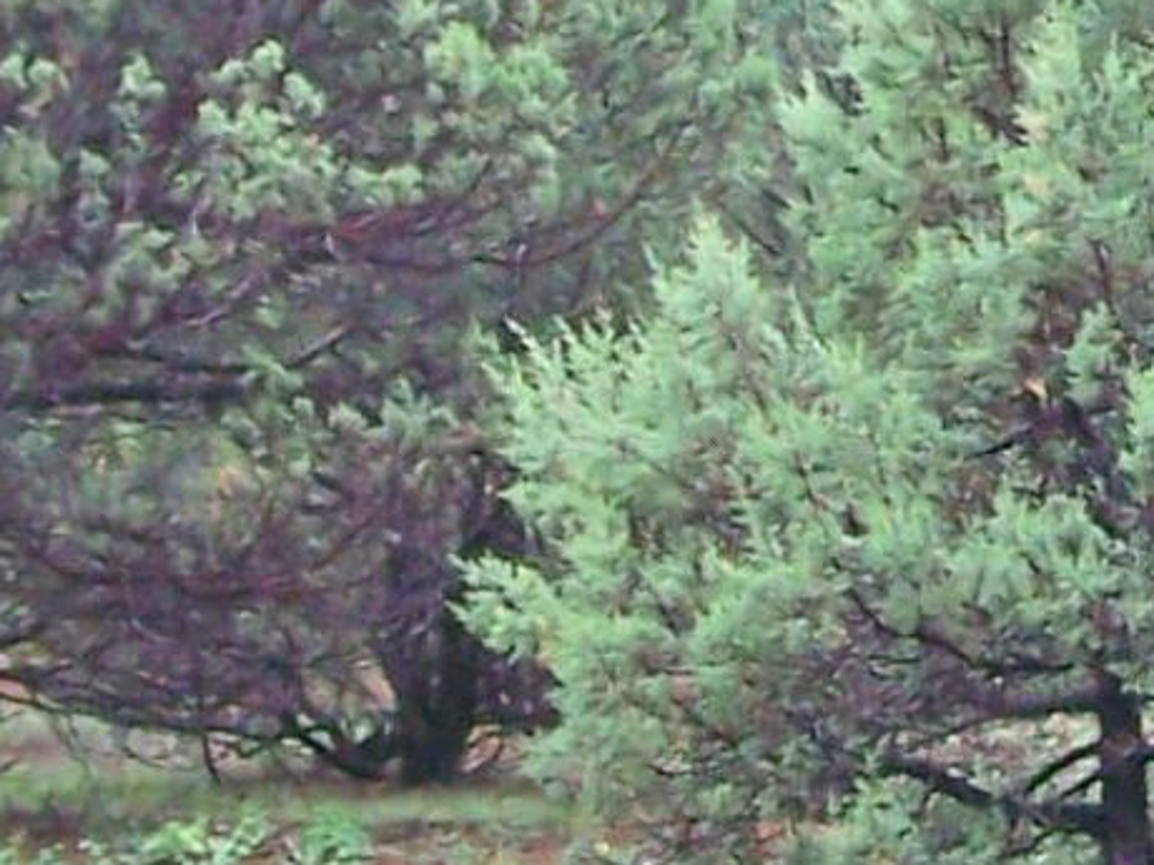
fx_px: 8268
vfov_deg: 6.0
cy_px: -176
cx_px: 1134
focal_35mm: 248
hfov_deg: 7.9
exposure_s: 1/80
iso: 64
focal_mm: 6.3
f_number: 2.8
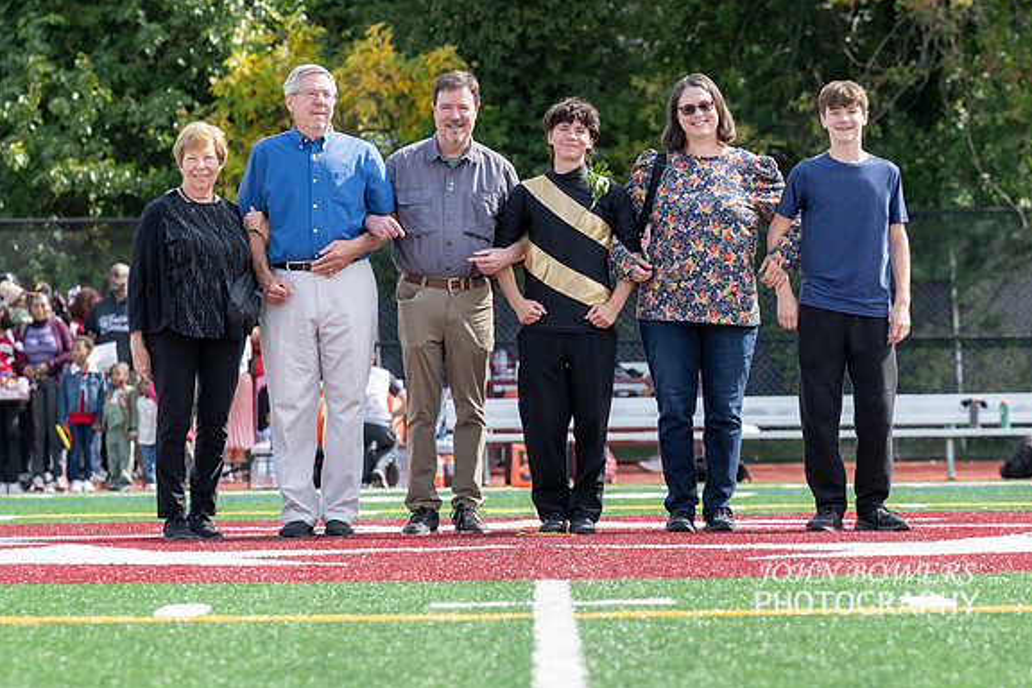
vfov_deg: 6.2
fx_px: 6392
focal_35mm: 223
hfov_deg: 9.2
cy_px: 319
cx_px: 622
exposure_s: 1/1000
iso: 560
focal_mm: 140
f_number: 5.6
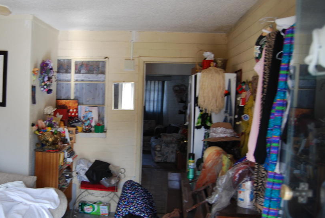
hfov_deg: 49.6
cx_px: 105
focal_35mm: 38
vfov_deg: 35.1
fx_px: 344
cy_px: 123
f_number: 3.5
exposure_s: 1/50
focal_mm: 18
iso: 200
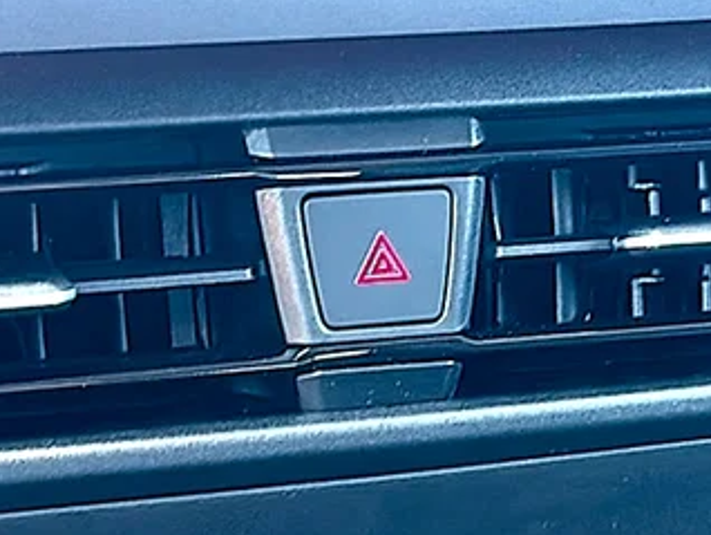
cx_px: 353
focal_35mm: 88
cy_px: 310
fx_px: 1809
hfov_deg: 22.2
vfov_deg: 16.8
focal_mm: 6.86
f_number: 1.78
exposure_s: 1/52
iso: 100
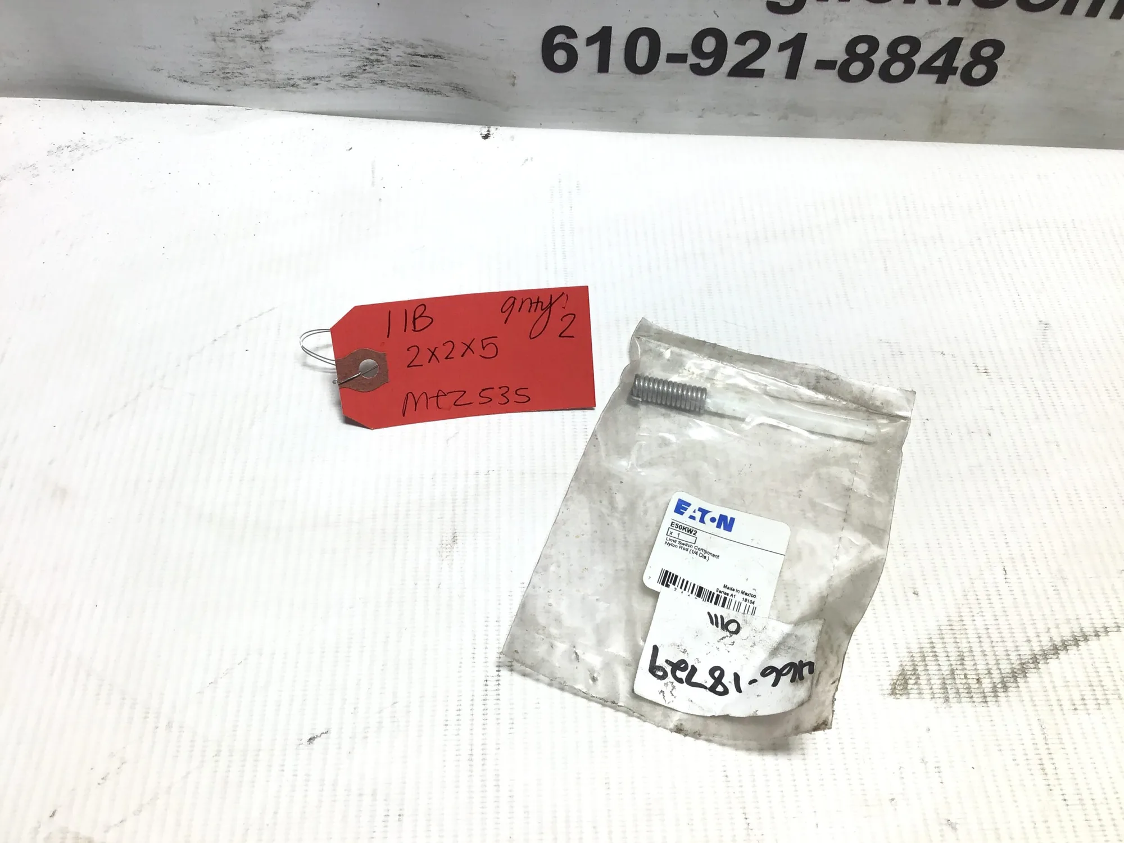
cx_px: 562
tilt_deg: -53.2
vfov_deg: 45.4
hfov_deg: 58.4
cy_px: 422
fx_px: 1007
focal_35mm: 31
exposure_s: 1/141
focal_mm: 3.3
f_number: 2.4
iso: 25
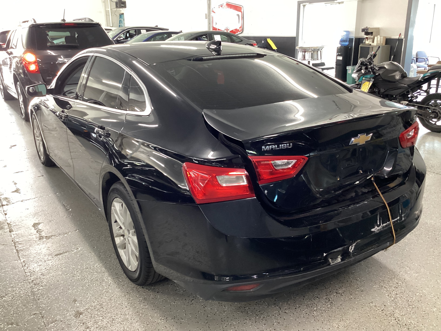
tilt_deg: -20.7
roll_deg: +0.7
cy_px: 166
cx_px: 220
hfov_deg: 58.4
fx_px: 395
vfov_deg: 45.4
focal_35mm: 31
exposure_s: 1/40
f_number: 2.4
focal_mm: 3.3
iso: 250
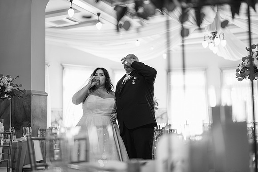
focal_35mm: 50
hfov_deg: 39.6
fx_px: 358
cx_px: 129
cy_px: 86
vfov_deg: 27.0
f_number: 1.8
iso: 100
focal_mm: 50
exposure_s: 1/100
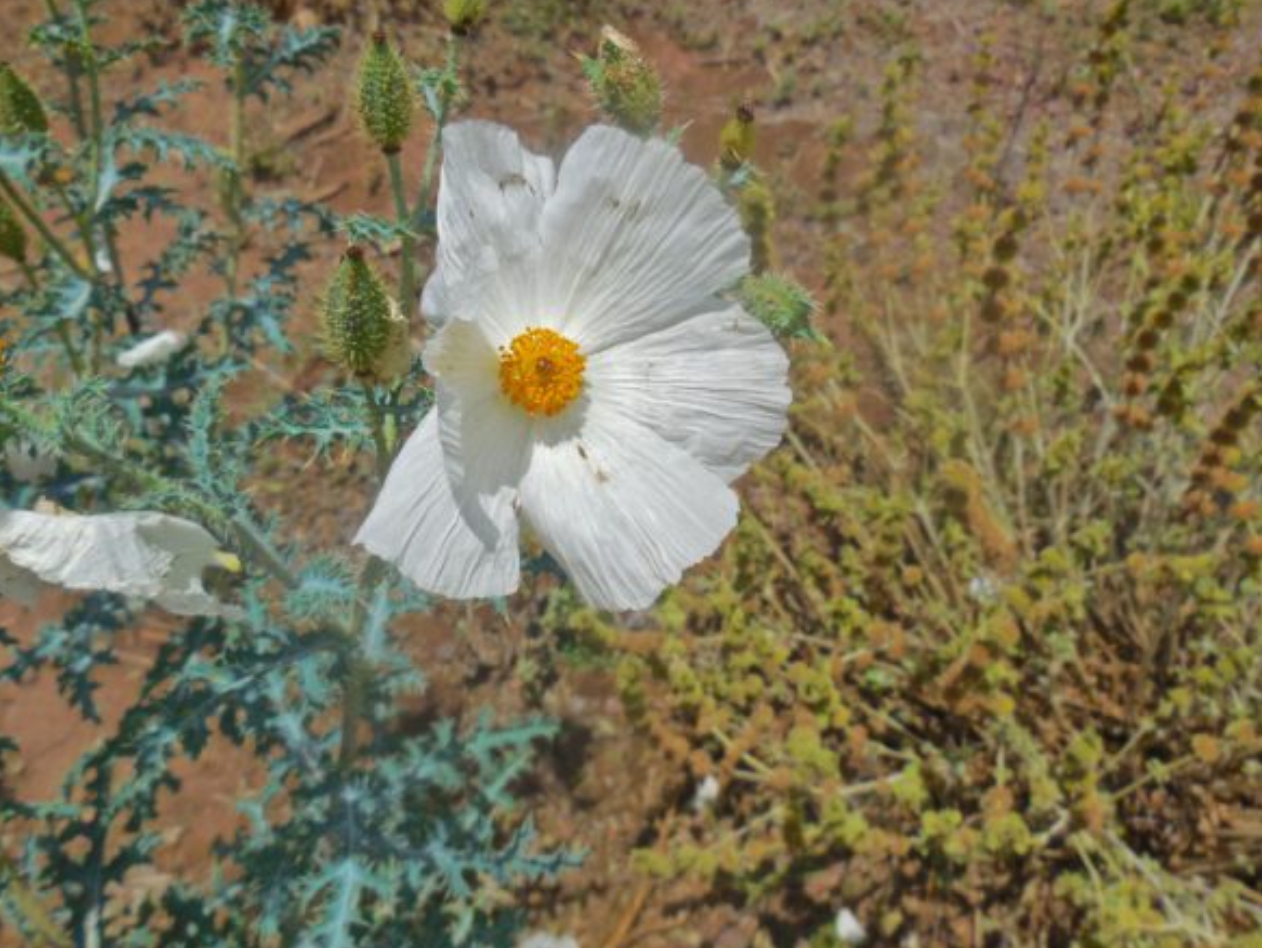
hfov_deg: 59.9
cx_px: 613
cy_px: 488
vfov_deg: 46.8
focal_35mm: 30
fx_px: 1094
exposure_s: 1/1000
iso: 125
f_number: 6.2
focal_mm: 4.5
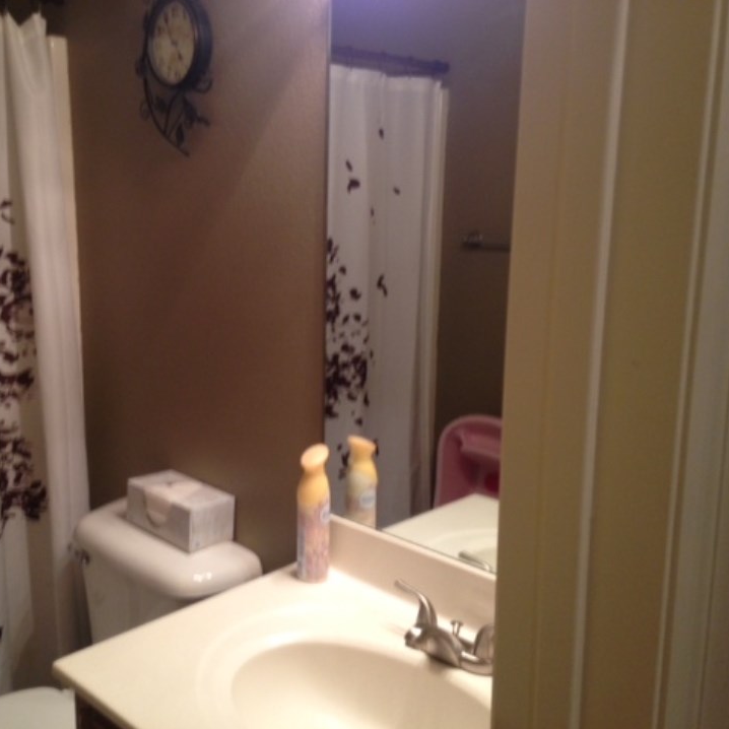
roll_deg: +0.5
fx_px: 929
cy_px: 364
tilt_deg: -12.5
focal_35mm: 39
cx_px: 273
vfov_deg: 42.8
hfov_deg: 42.5
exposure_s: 1/20
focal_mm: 4.12
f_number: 2.4
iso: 80
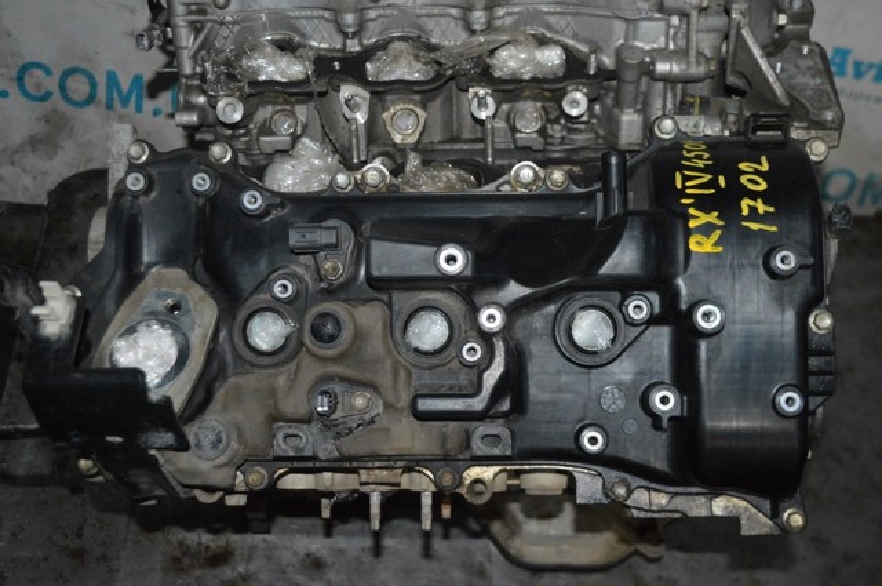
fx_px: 1138
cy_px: 293
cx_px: 441
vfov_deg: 28.9
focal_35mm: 46
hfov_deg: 42.4
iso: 3200
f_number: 4.2
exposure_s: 1/60
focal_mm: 31
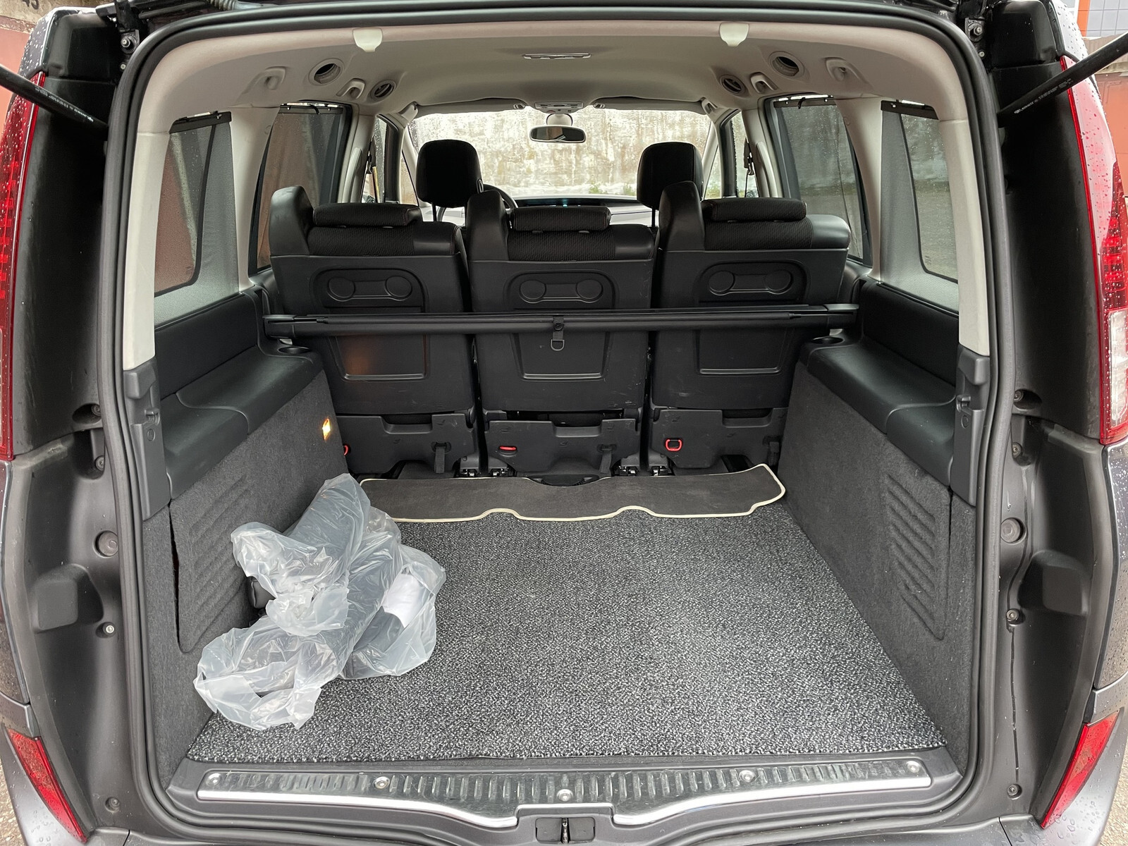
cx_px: 564
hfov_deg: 67.3
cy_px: 423
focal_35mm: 26
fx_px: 847
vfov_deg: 53.1
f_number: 1.6
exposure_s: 1/60
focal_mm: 4.2
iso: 160
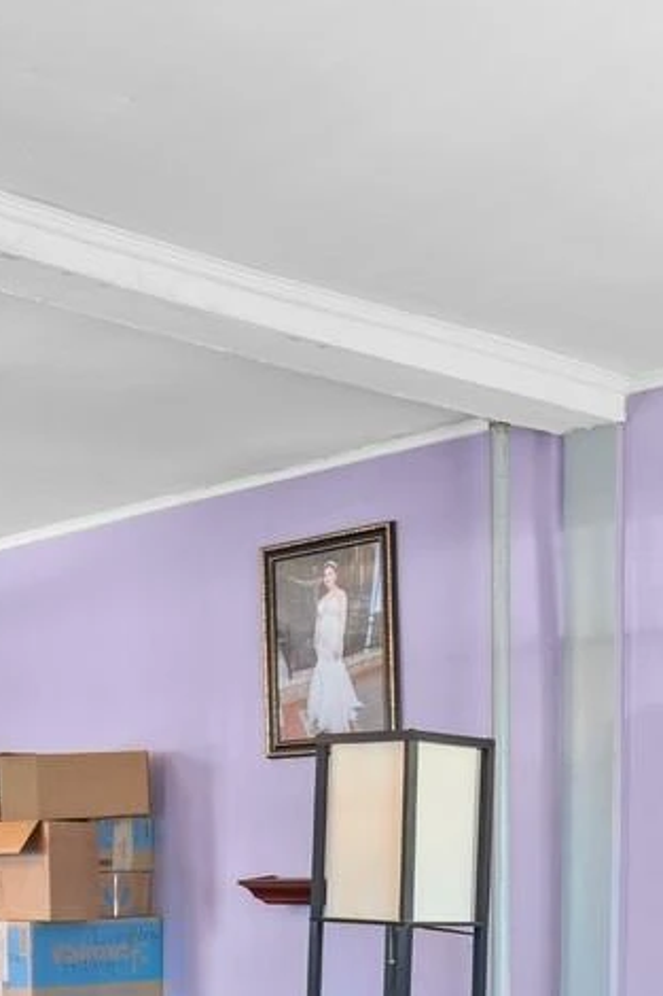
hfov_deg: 22.1
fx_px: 1686
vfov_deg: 31.1
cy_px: 927
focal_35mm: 61
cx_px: 189
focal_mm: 14
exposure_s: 1
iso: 400
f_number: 10
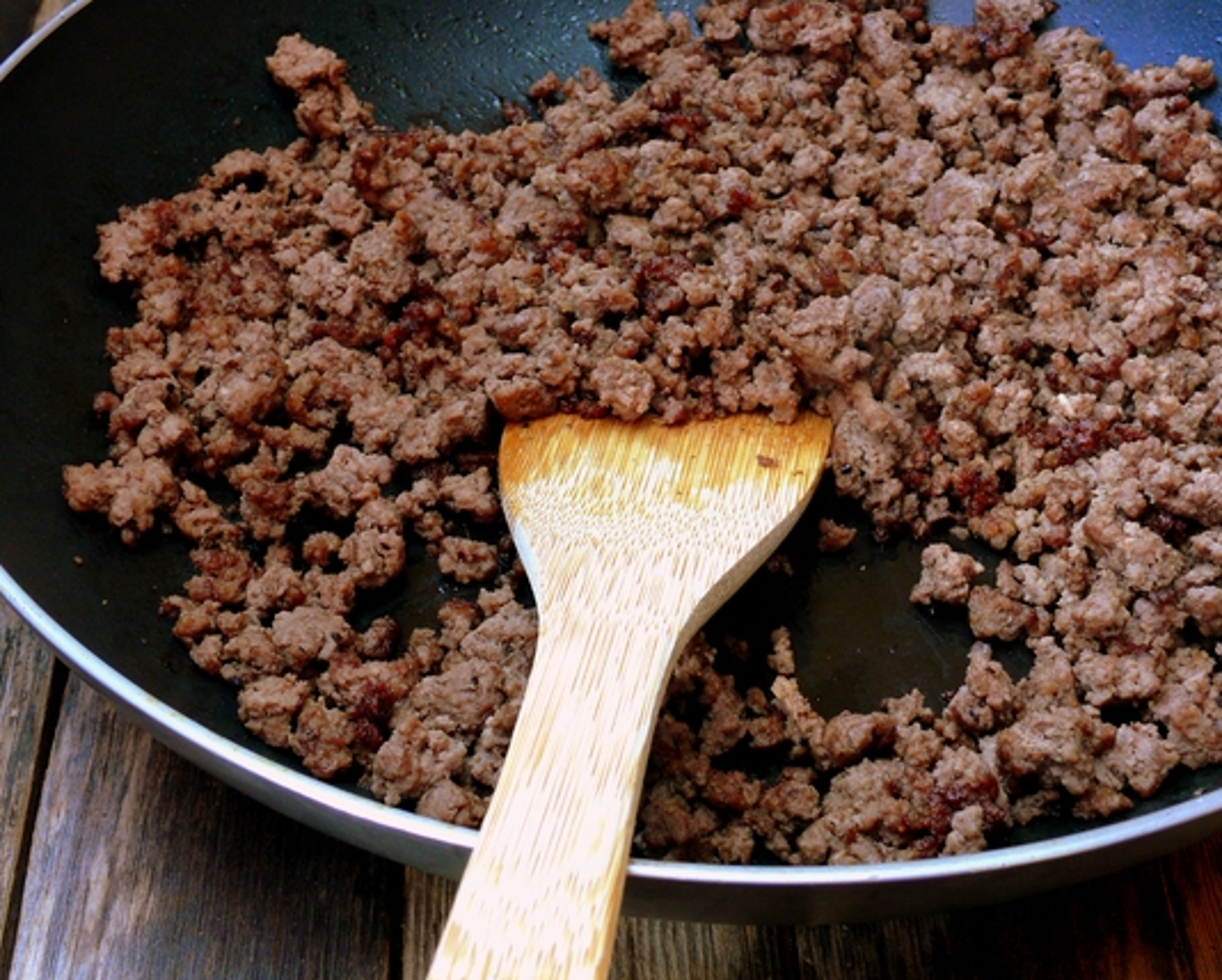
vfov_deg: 24.2
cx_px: 621
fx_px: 2280
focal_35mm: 63
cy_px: 491
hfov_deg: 30.0
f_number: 3.2
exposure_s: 1/30
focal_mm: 12.8
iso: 125
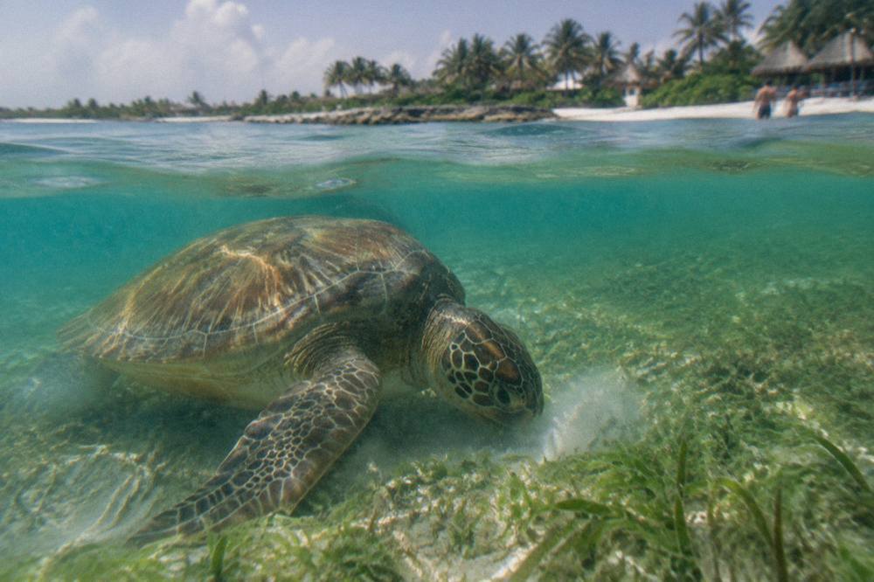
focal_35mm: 35
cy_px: 291
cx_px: 437
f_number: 4
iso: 320
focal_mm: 35
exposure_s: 1/1000
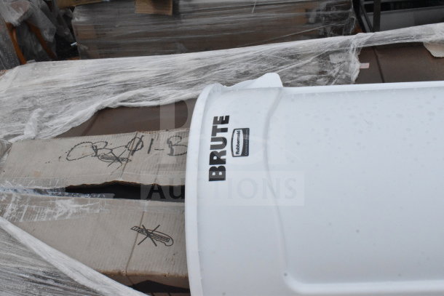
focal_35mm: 40
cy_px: 148
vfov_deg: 33.0
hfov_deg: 47.9
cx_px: 222
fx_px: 500
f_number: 22
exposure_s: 1/2000
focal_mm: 27
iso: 6400
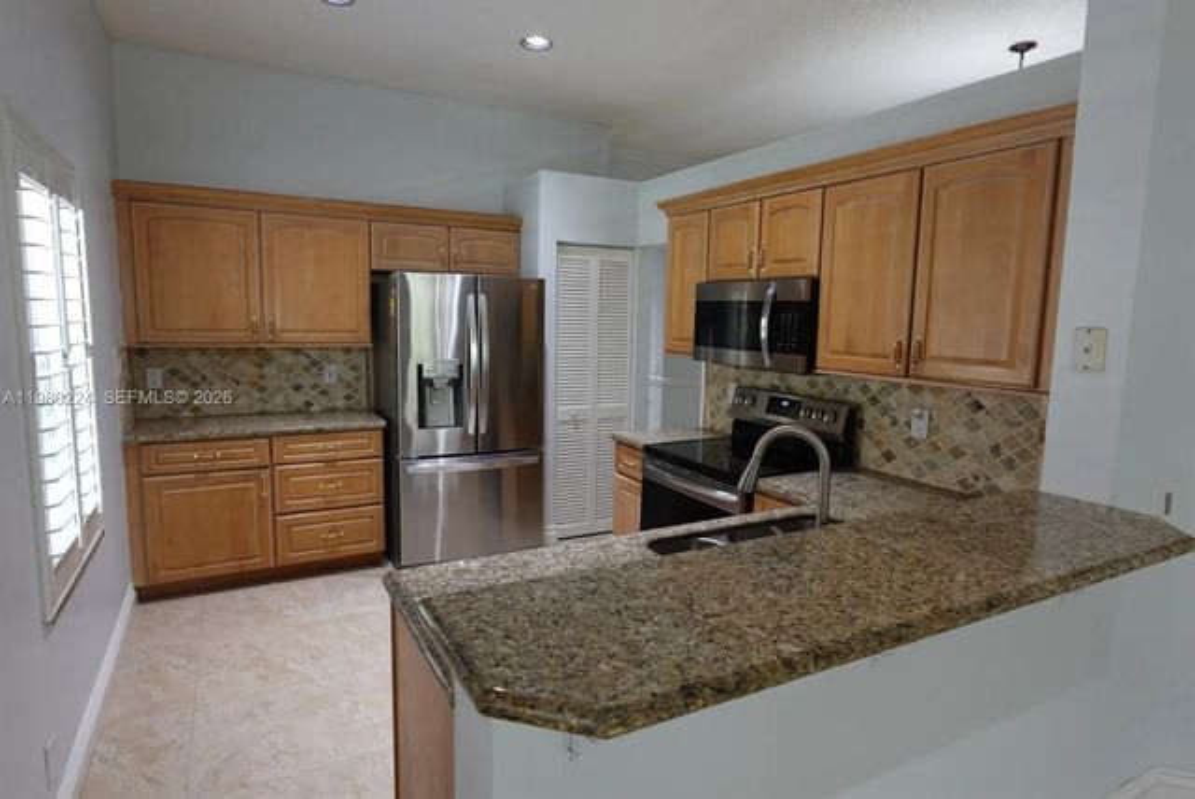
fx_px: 664
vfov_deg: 62.0
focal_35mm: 20
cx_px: 598
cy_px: 400
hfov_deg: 83.9
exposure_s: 1/80
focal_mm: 7.6
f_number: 2
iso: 200
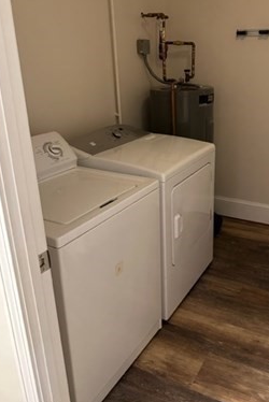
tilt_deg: -19.2
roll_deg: +0.8
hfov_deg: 40.7
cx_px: 178
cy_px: 186
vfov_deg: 58.6
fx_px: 358
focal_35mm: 32
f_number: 1.78
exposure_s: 1/60
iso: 500
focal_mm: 6.86
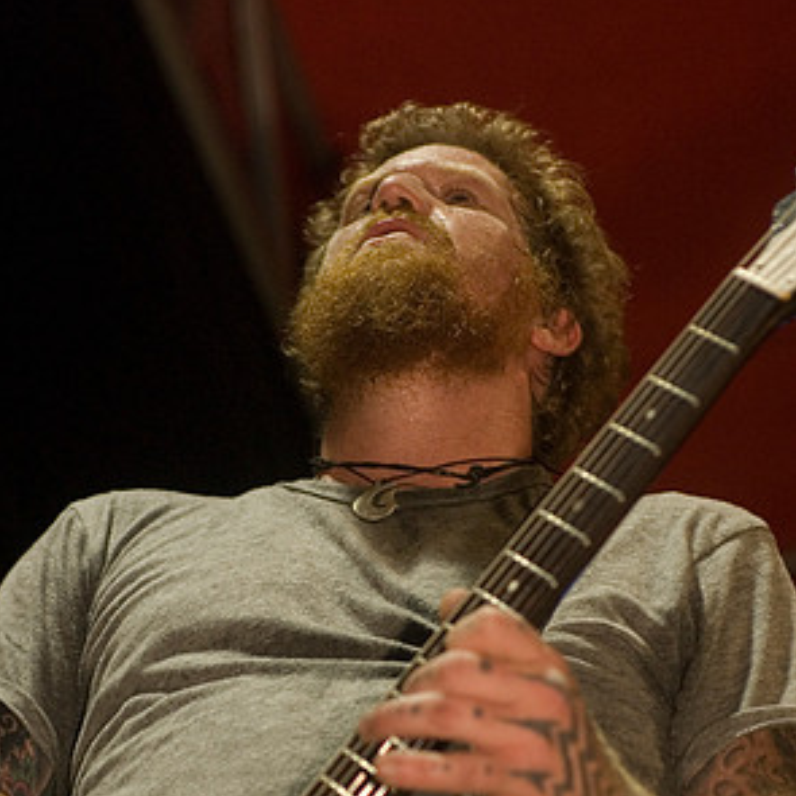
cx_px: 395
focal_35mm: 136
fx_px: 3538
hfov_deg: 12.8
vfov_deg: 12.8
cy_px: 564
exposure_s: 1/100
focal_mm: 70
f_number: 3.2
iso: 800
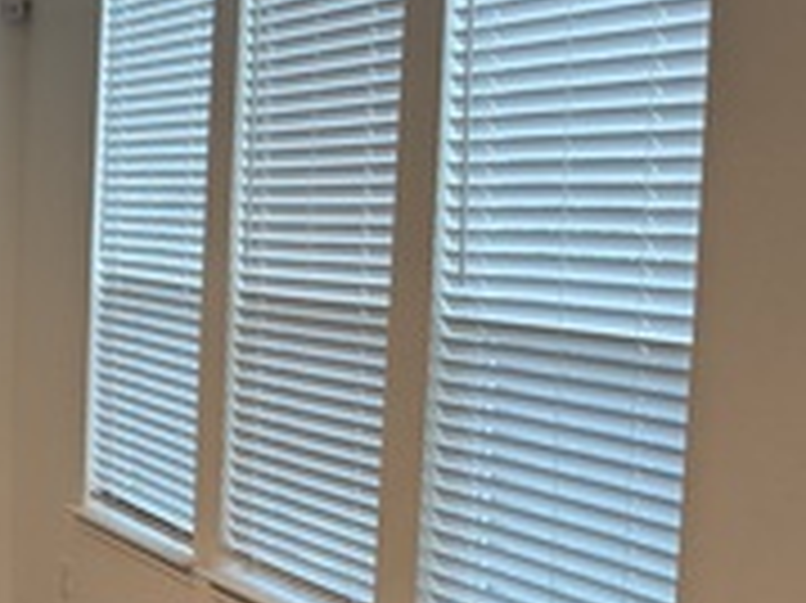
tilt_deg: -4.0
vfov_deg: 17.1
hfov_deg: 19.2
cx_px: -486
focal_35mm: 86
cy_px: 315
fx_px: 2001
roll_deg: +0.6
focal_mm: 6.76
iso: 160
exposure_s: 1/60
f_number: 1.78
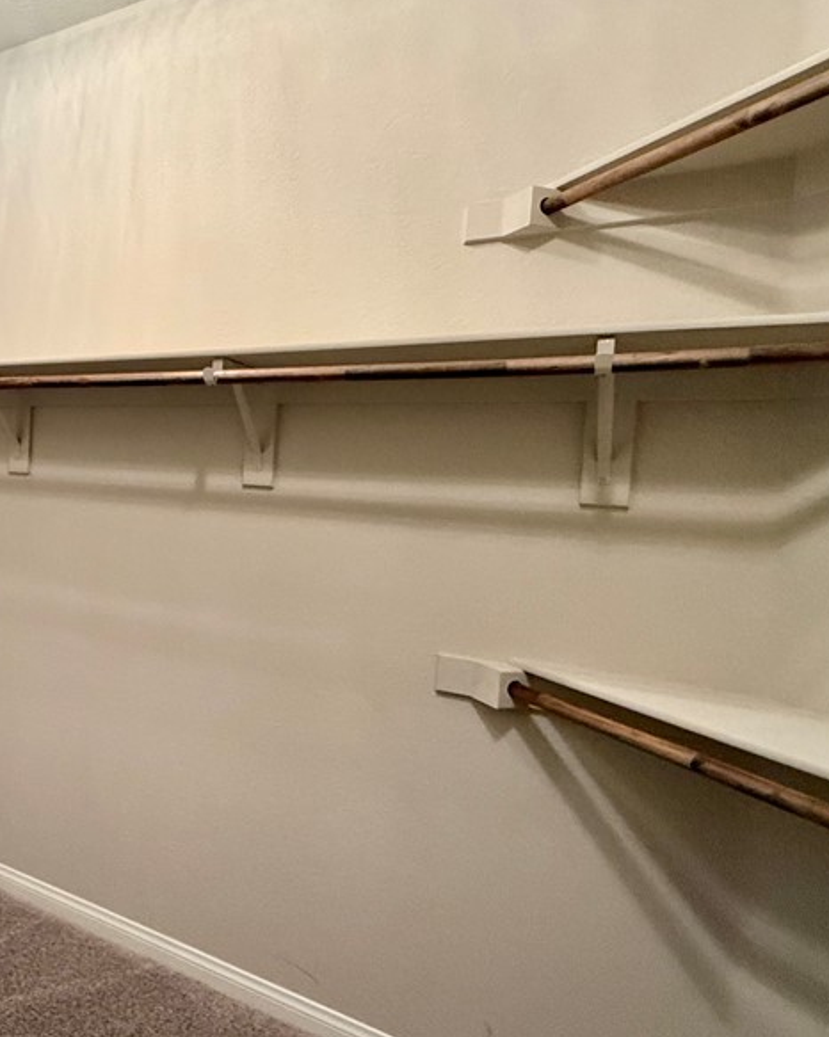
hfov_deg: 52.9
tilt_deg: -1.0
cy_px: 500
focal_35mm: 24
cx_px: 114
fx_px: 736
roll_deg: -3.4
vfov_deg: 70.3
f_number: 2.2
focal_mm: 2.22
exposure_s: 1/60
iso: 500
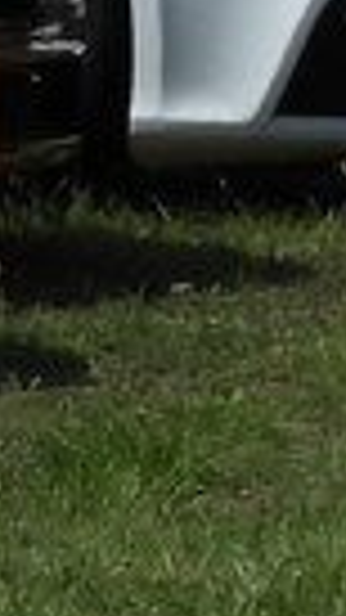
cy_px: 45
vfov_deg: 1.2
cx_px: 1357
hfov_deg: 0.7
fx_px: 28805
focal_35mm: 1765
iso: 100
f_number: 4.5
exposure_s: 1/1250
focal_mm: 33.2
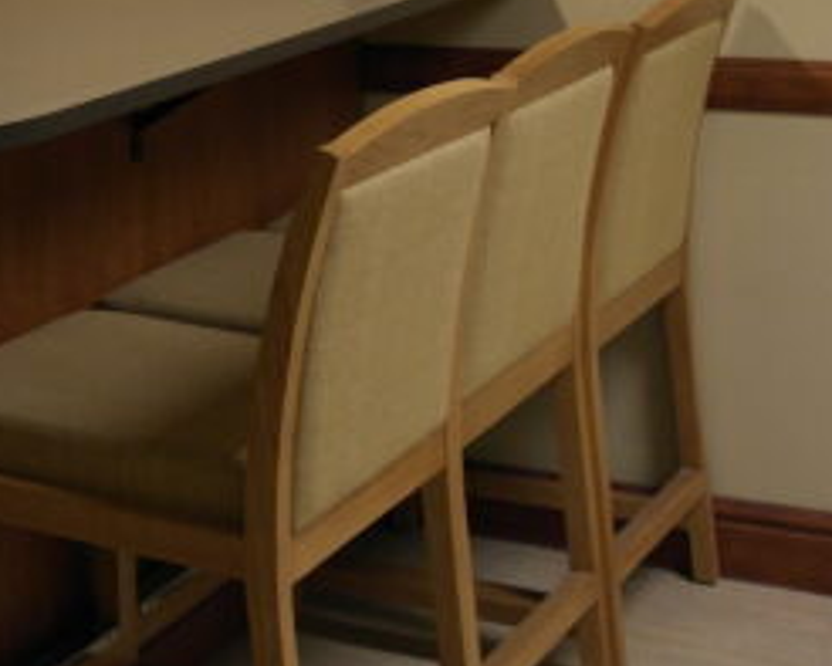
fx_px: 2168
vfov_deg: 17.1
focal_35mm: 88
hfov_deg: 19.4
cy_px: 0
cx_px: -348
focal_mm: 20
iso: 400
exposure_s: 1/40
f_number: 3.5
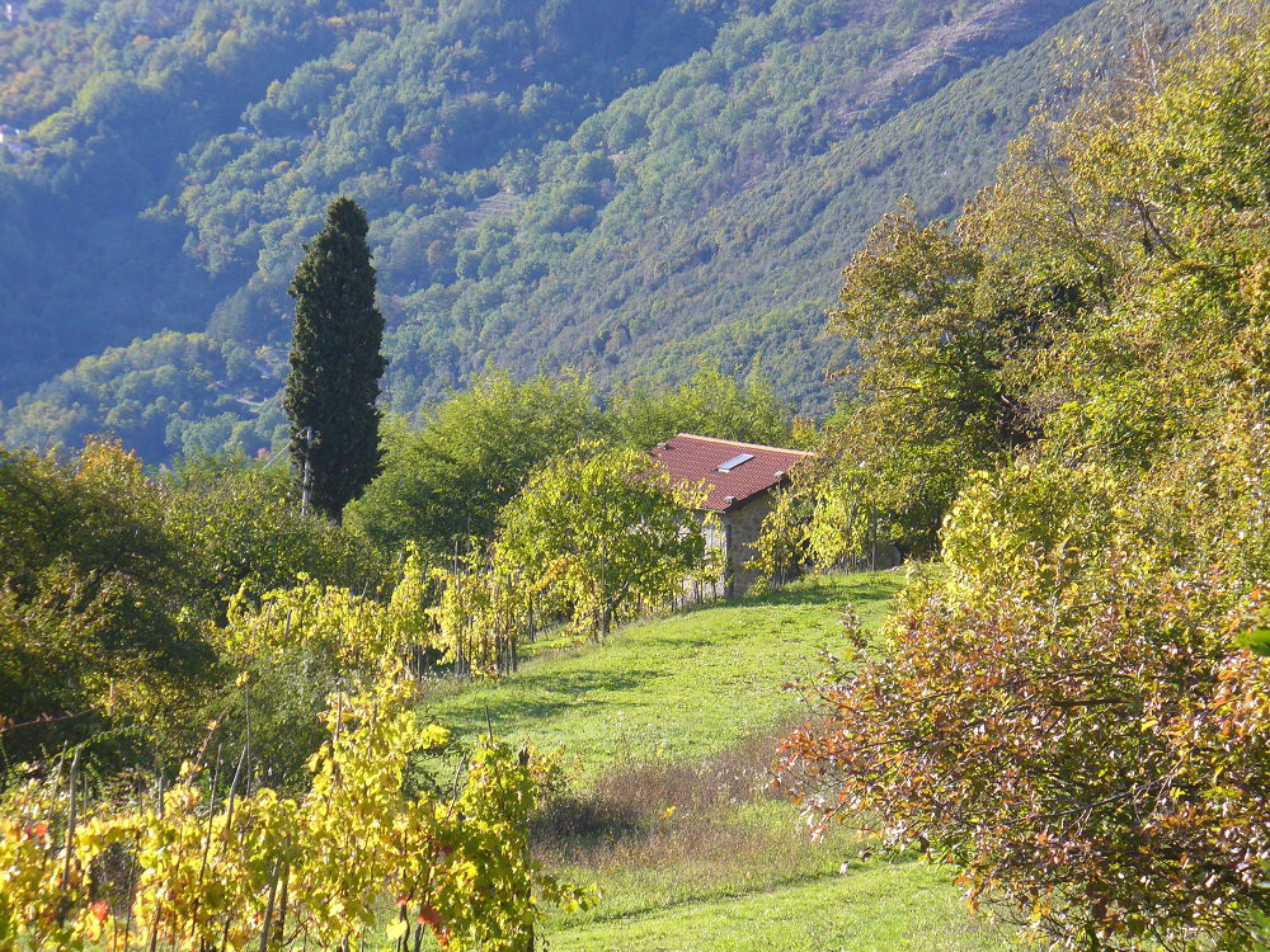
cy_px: 476
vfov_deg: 10.7
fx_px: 5063
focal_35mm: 138
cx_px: 635
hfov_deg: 14.3
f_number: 3.8
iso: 80
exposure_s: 1/250
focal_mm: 22.7
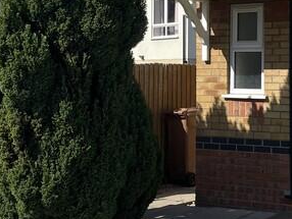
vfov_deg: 15.7
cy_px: 26
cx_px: 239
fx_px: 785
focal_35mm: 93
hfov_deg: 20.8
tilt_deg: +3.1
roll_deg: +0.1
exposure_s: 1/2618
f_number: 1.6
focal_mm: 4.2
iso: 32
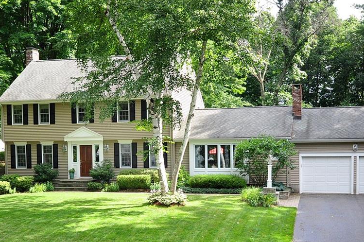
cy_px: 141
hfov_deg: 47.3
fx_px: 414
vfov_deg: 32.5
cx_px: 208
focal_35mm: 41
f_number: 7.1
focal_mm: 20
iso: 640
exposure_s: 1/320
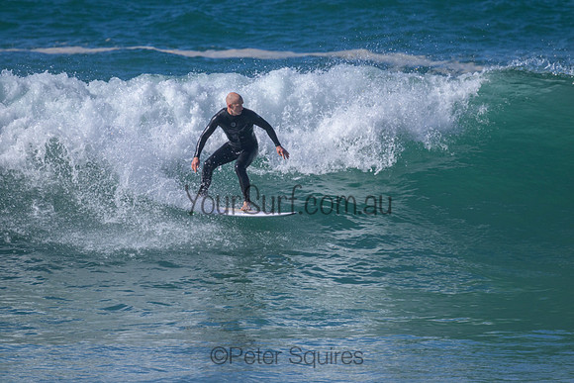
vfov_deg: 1.7
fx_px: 12758
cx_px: 287
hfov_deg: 2.6
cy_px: 192
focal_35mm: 800
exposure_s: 1/2000
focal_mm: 800
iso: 1000
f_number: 11
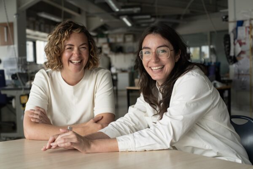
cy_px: 84
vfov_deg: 24.6
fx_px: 386
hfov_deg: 36.2
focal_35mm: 55
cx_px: 126
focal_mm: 55
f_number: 4
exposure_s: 1/500
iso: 1000
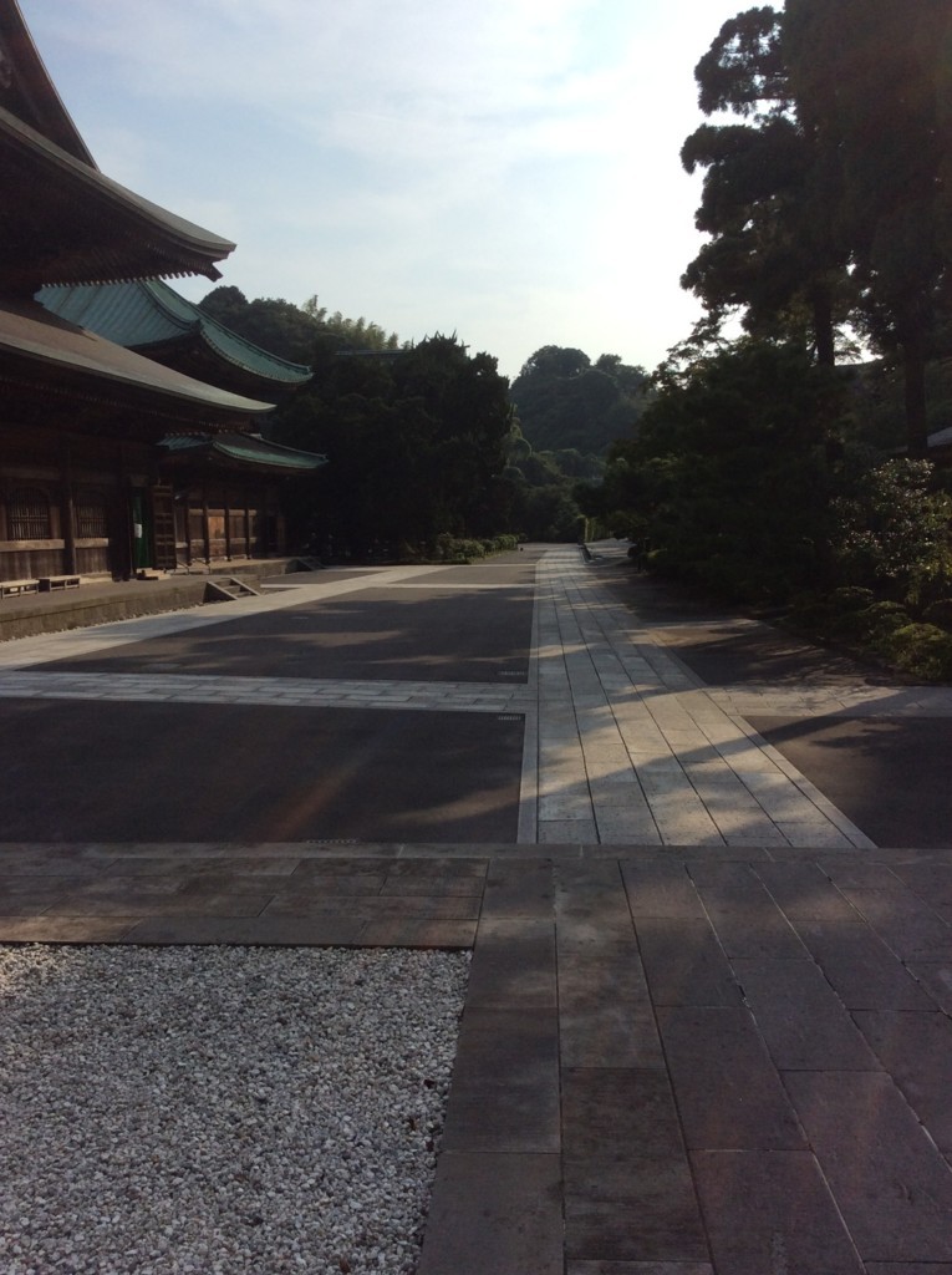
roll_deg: +1.7
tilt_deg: -7.0
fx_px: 1176
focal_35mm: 32
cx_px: 476
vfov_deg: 56.9
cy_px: 638
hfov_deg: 44.1
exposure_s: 1/2387
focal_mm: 3.3
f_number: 2.4
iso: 32
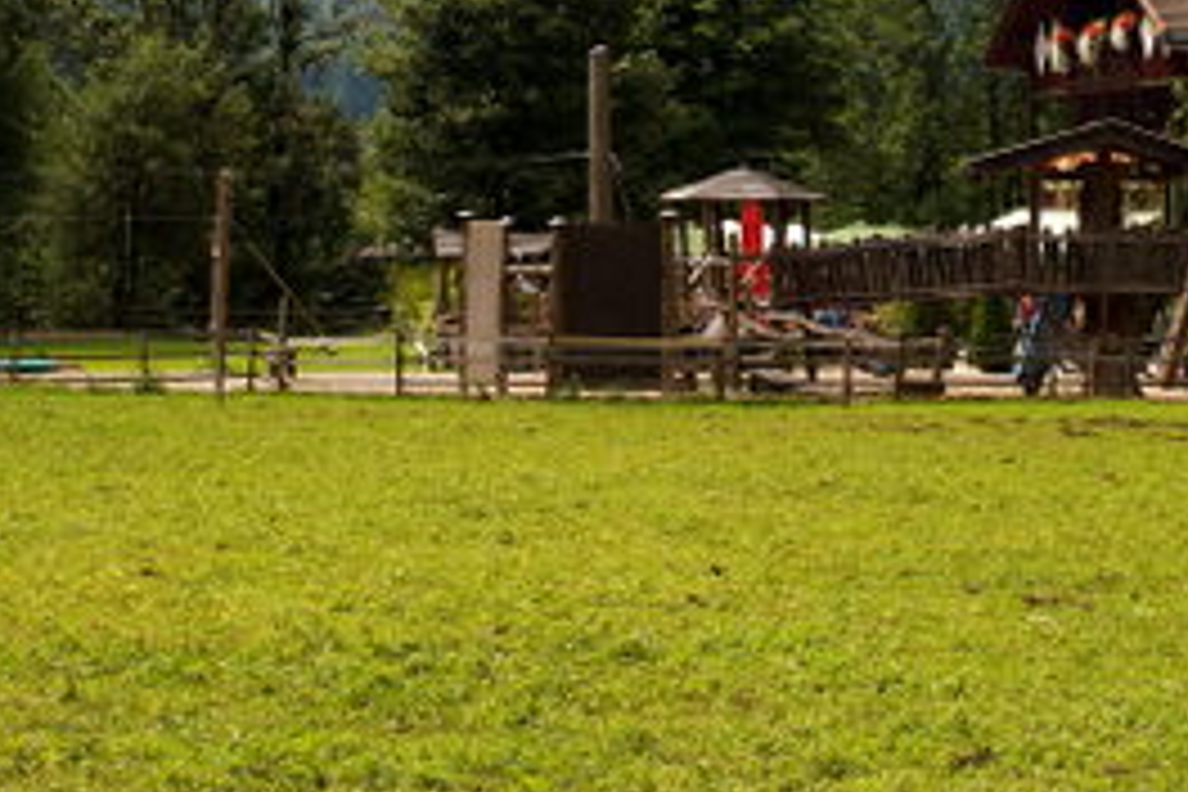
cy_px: 99
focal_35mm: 109
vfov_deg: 12.5
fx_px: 3597
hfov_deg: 18.6
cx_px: 875
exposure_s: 1/80
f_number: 9
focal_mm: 30
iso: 100
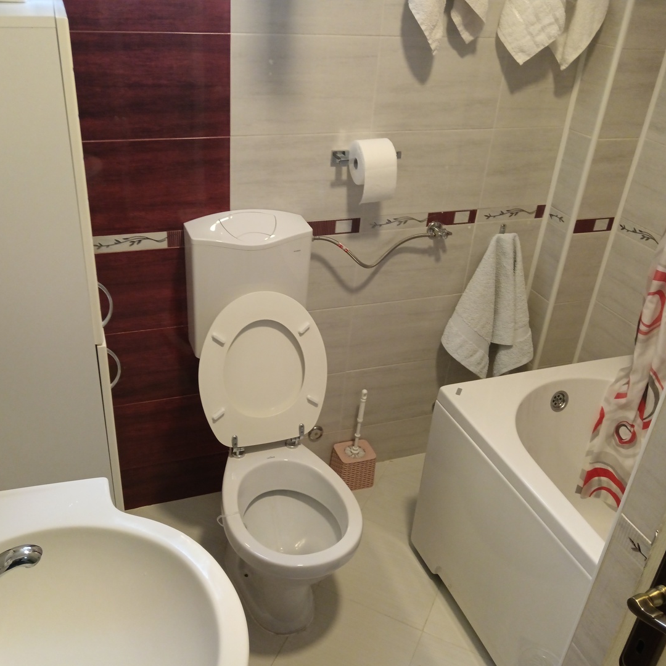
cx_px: 305
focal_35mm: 32
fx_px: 697
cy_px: 334
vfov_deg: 51.1
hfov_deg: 51.0
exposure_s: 1/50
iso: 800
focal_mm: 4.95
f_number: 1.9
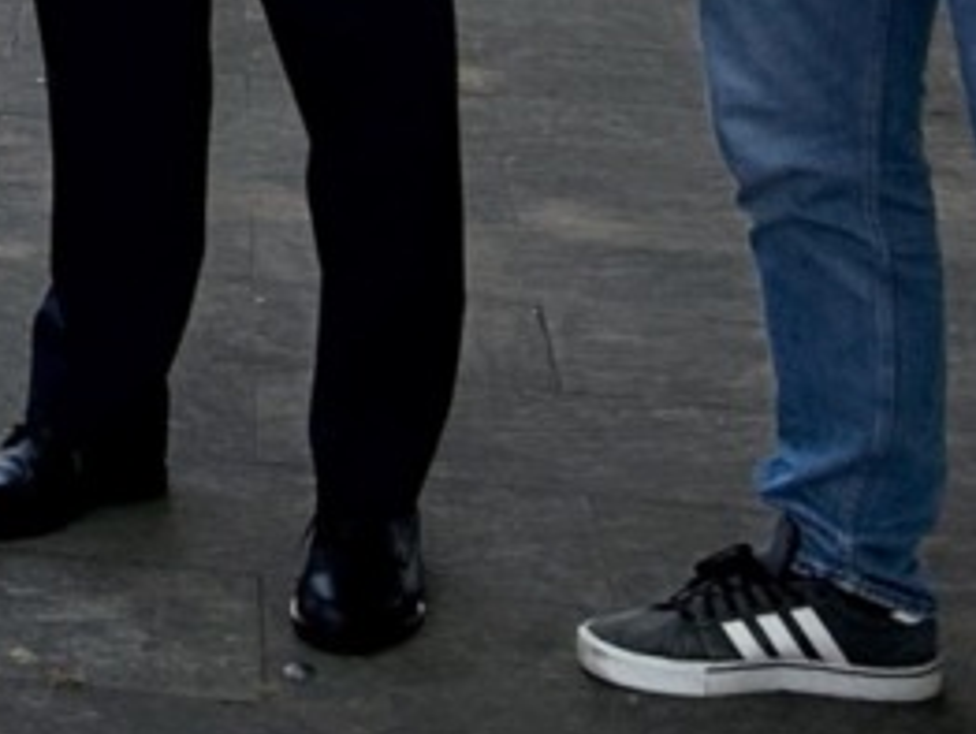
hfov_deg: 13.9
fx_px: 3584
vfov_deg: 11.0
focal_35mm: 127
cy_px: -555
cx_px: -767
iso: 50
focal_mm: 5.7
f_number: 1.5
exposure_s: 1/2695
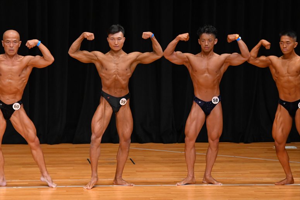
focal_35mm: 270
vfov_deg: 5.1
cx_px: 150
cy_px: 100
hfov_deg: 7.6
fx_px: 2249
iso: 3200
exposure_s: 1/400
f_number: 5.6
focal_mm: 180
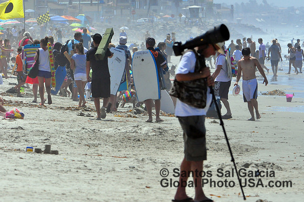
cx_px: 152
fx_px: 3545
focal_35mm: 420
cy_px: 101
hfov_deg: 4.9
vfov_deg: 3.3
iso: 1250
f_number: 11
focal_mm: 280
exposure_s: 1/2000
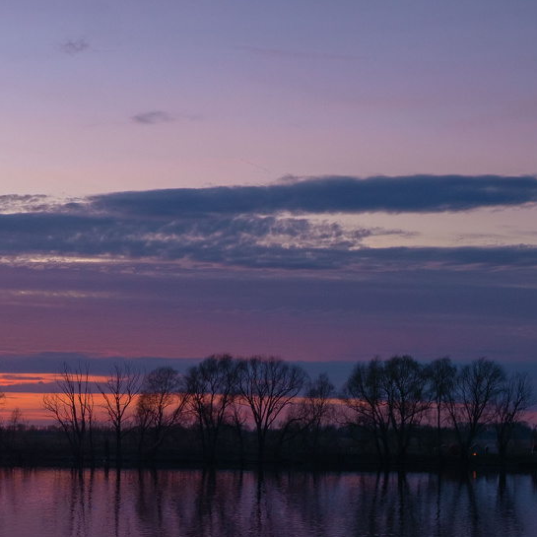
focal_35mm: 83
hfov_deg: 19.8
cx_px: -85
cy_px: 418
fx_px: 1457
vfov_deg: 20.7
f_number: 6.4
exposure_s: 1/30
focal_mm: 25.4
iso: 320
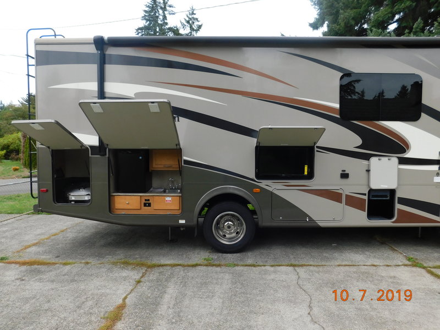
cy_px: 165
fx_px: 292
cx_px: 220
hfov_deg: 73.9
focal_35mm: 23
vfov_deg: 58.9
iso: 125
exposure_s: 1/320
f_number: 3
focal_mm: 4
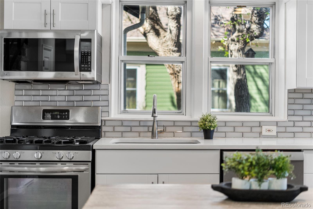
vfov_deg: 27.0
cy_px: 104
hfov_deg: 39.6
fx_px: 435
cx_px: 156
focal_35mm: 50
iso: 500
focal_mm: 50
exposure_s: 1/200
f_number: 1.8
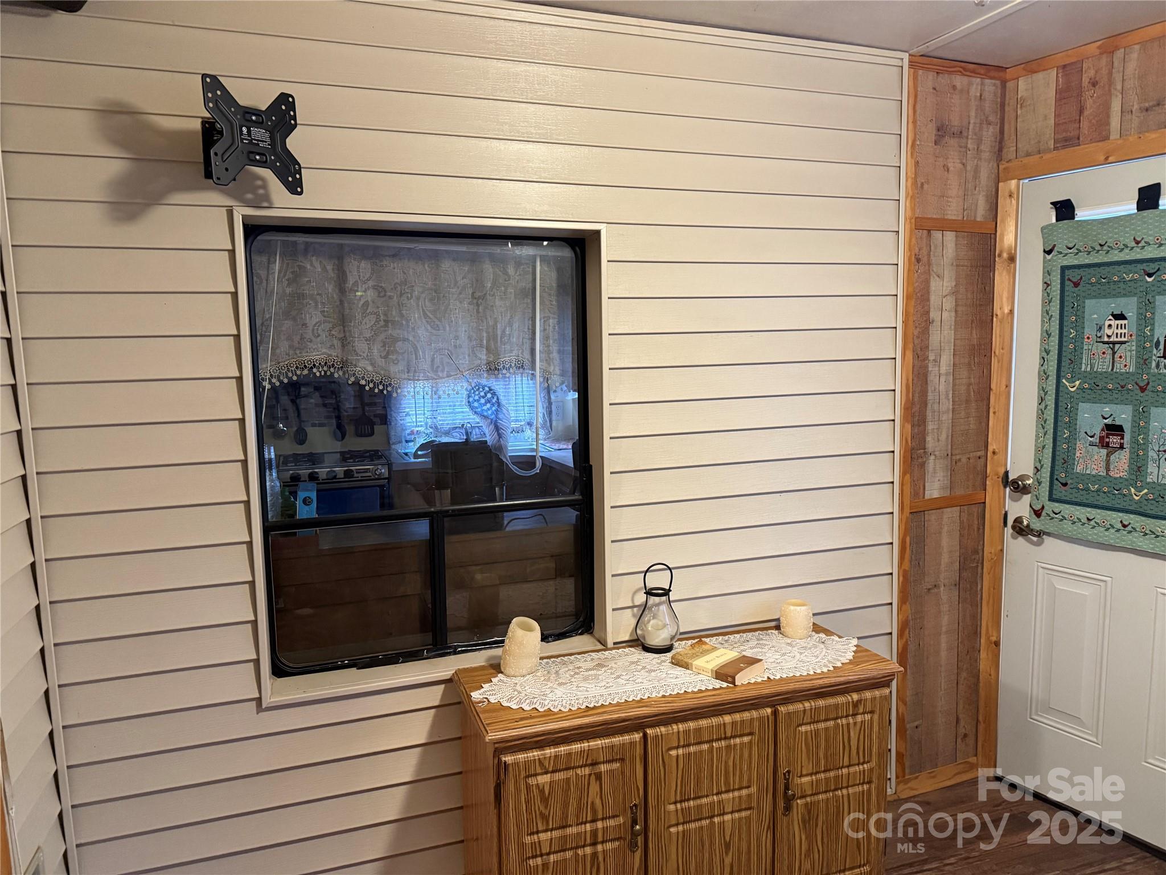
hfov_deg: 71.6
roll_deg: +1.5
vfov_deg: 56.8
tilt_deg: -5.9
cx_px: 583
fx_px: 808
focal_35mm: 24
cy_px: 438
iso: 640
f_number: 1.78
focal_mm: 6.76
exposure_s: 1/40
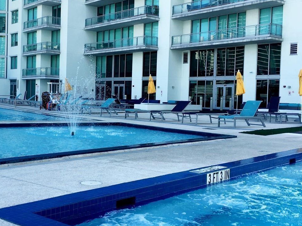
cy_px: 104
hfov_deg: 39.2
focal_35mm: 48
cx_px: 102
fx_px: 419
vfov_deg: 30.2
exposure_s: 1/769
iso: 25
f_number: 2.2
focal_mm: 4.15
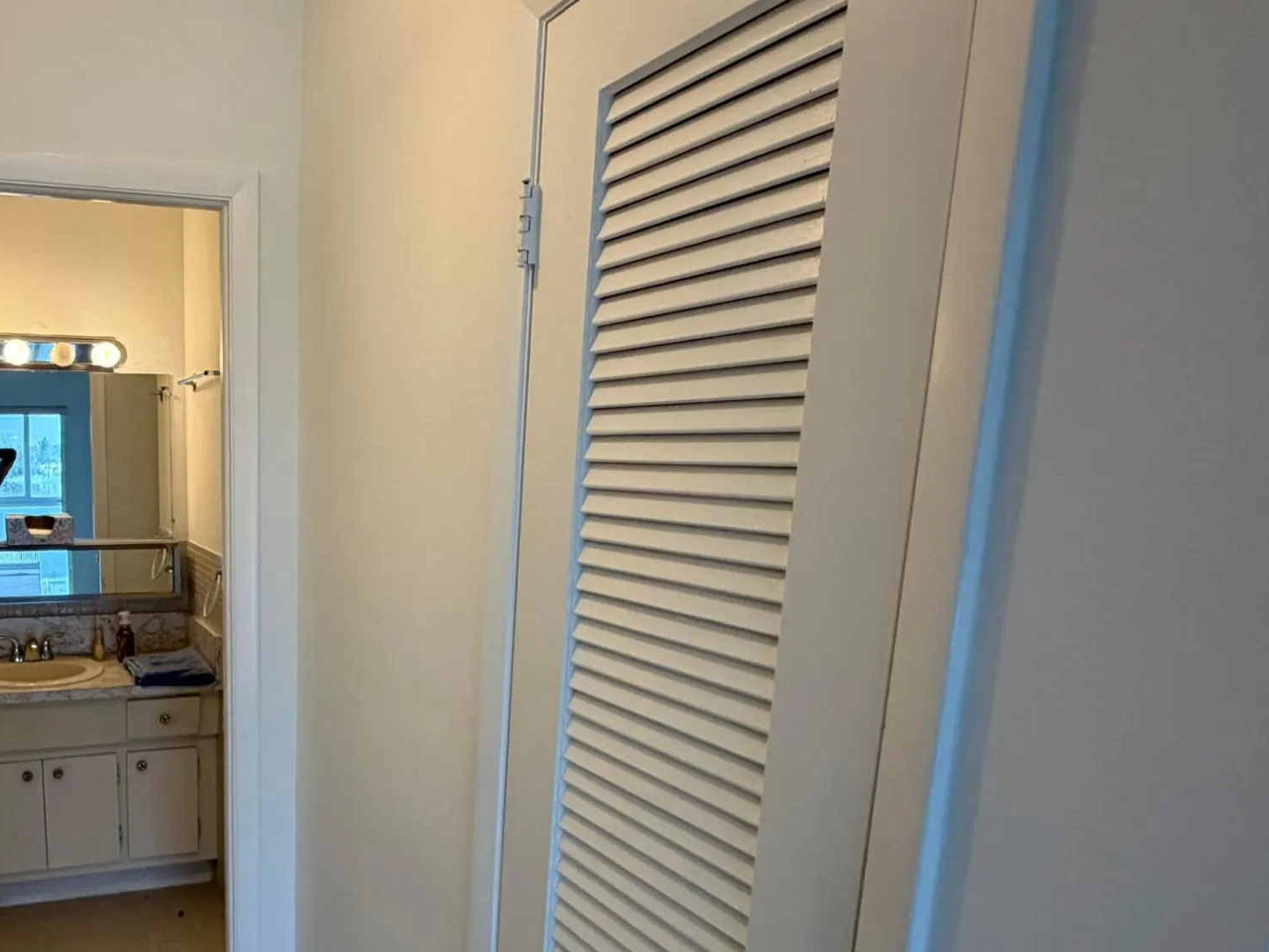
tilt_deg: -9.8
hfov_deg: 61.3
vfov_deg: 50.3
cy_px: 646
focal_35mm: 27
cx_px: 303
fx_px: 990
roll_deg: +0.9
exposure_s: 1/120
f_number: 2.2
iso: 160
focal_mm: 2.22
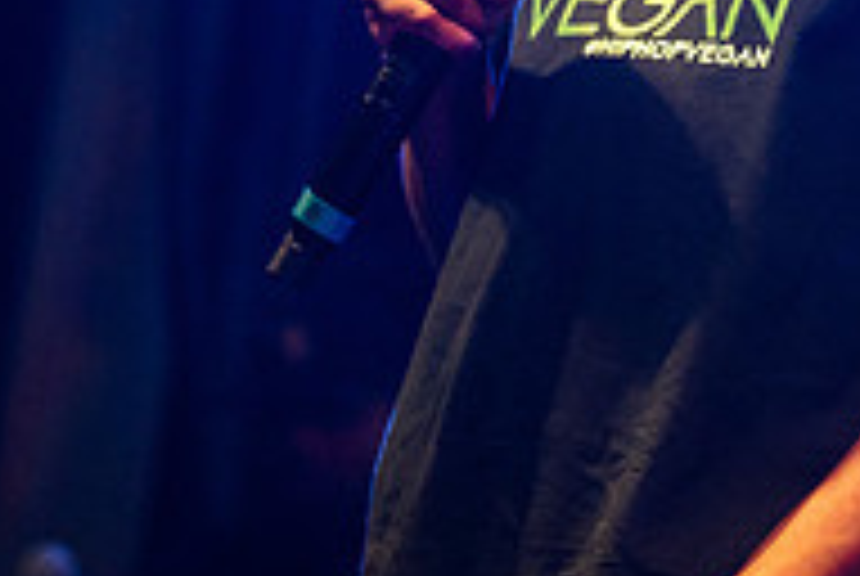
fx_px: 7249
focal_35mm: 303
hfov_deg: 6.8
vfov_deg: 4.5
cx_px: 810
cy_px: -160
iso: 2000
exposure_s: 1/250
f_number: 3.5
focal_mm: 100
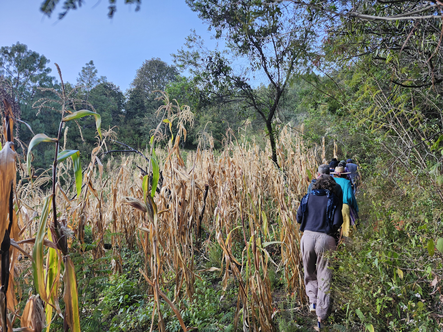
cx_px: 222
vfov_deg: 58.9
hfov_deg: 73.9
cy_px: 166
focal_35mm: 23
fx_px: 294
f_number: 1.8
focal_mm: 5.54
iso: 100
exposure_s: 1/180
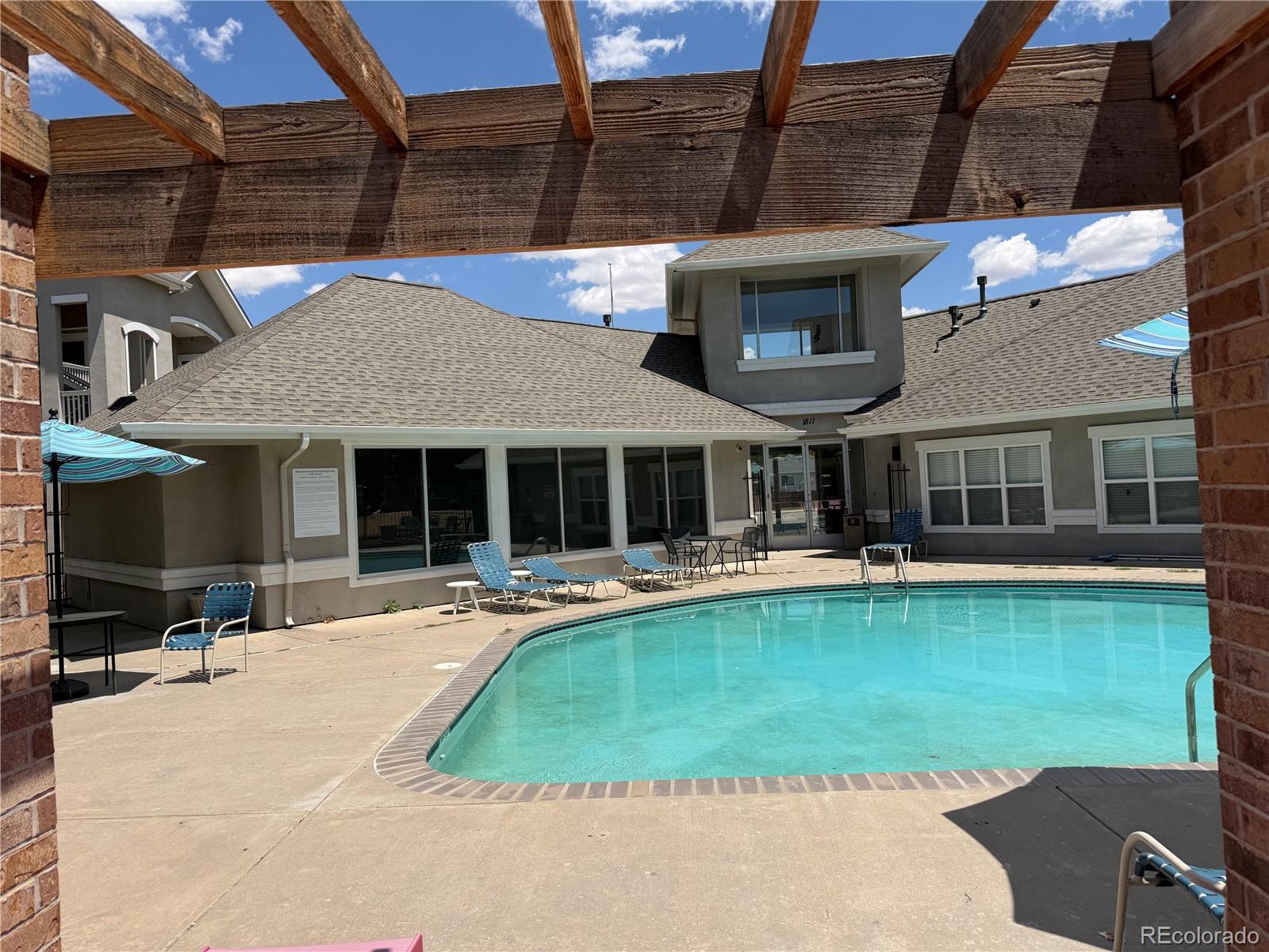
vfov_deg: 56.8
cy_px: 476
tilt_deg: +1.2
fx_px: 880
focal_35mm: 24
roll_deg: +2.3
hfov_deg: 71.6
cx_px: 634
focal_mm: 6.76
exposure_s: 1/6173
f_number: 1.78
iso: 80
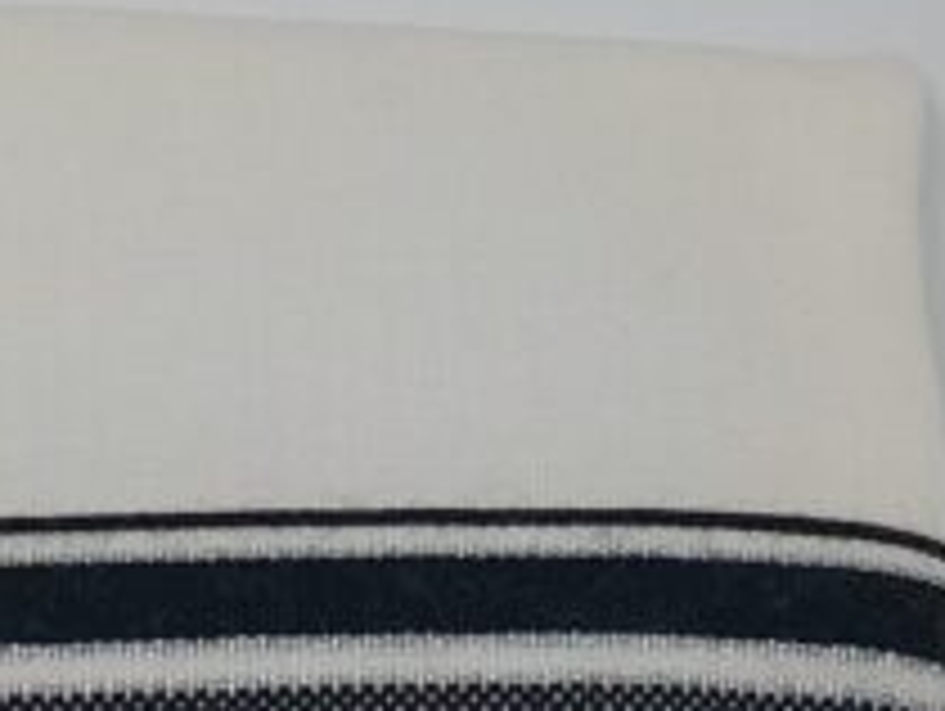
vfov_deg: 10.0
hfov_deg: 12.5
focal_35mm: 137
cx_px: -990
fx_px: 3744
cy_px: 1440
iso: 40
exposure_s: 1/166
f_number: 1.8
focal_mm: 5.23
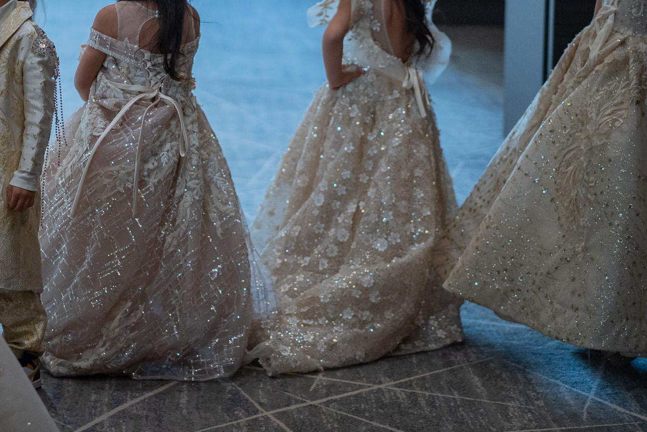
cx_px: 132
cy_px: 81
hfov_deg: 14.6
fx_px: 2516
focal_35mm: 140
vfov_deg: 9.8
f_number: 1.8
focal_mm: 85
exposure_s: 1/2000
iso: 2500
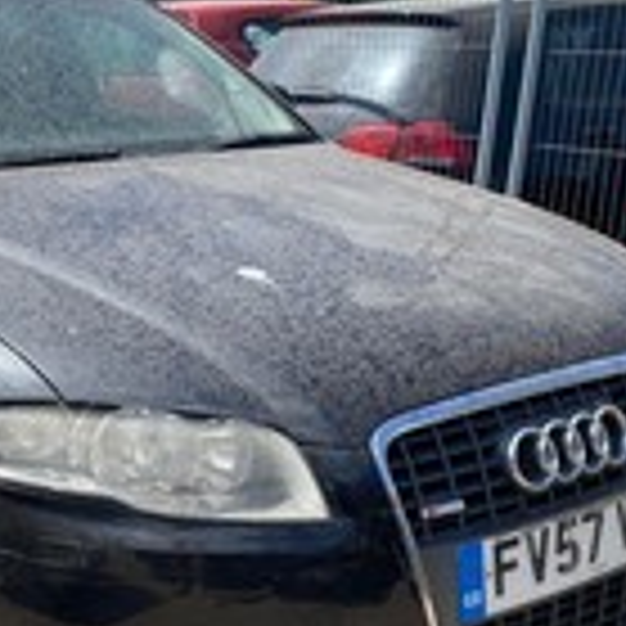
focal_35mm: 58
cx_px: 167
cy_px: 405
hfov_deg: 29.2
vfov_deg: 29.4
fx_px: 1187
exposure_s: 1/1754
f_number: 1.8
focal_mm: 4.25
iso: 32
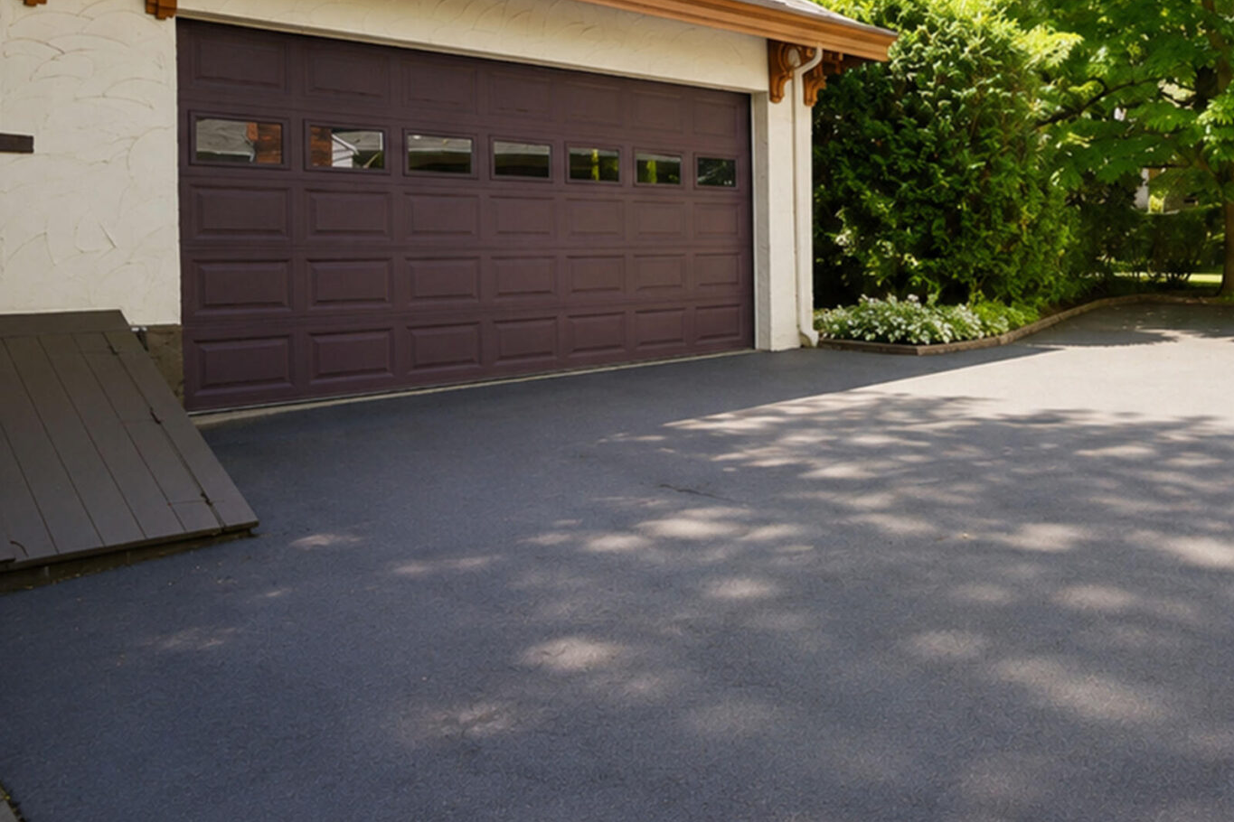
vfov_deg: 41.6
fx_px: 1060
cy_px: 243
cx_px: 991
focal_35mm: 31
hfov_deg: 56.0
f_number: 5
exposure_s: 1/80
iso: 100
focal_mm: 16.5
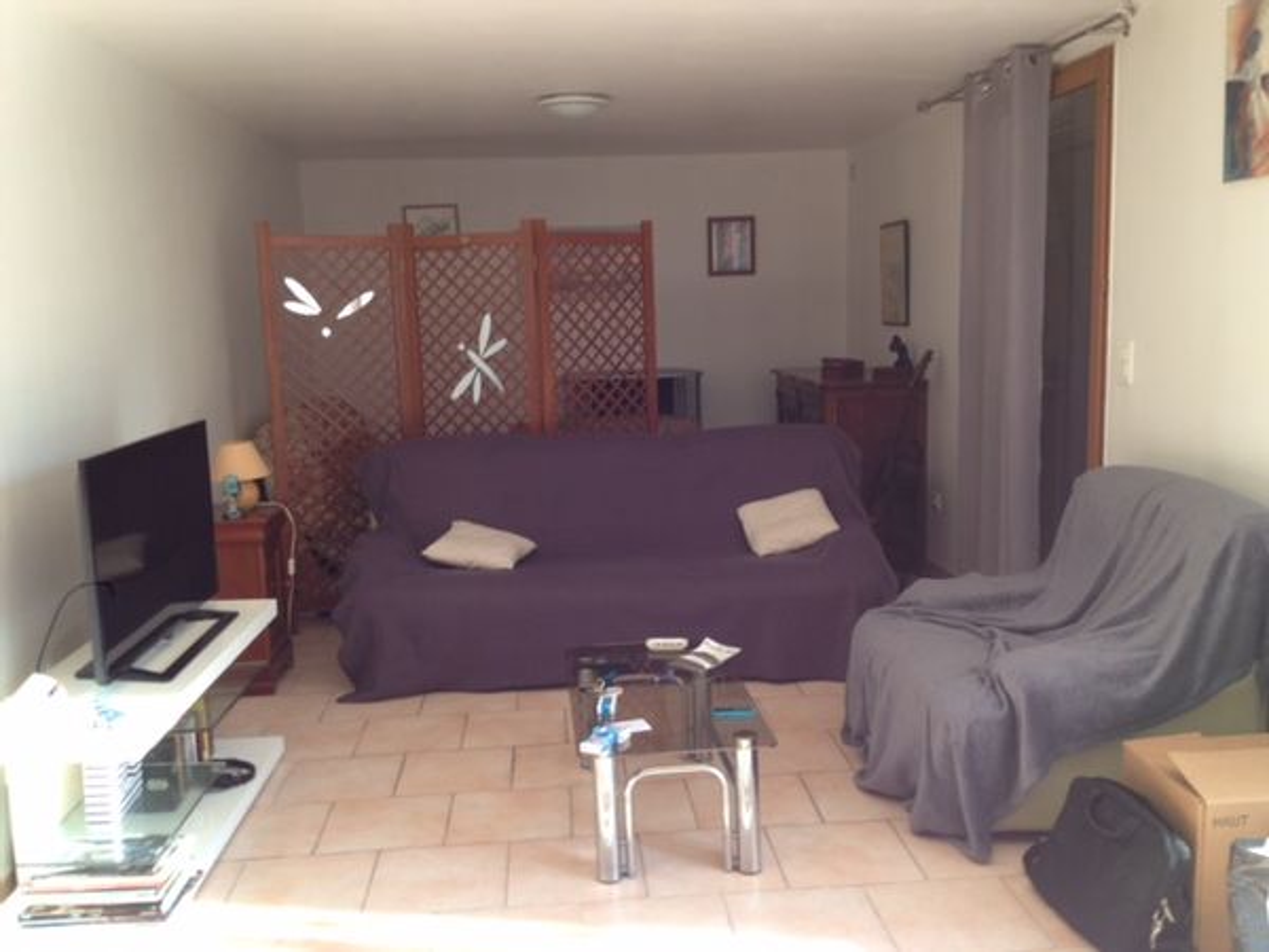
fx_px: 1283
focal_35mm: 35
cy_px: 476
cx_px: 634
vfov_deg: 40.7
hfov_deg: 52.6
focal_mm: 4.28
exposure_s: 1/24
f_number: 2.4
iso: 50
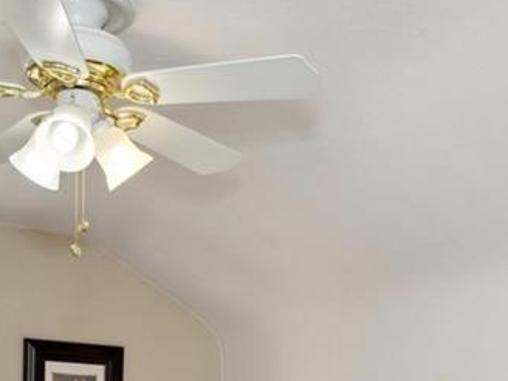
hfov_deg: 30.7
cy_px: 479
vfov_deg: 21.3
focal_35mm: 63
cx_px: 266
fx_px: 925
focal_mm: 14
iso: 100
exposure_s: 1/20
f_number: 8
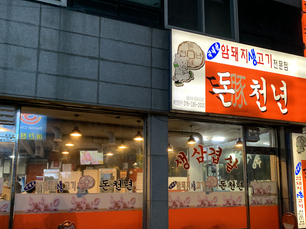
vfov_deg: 42.6
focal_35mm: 33
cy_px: 143
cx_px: 163
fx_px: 292
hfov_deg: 55.3
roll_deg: -1.1
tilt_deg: +8.4
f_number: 1.8
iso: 400
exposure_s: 1/60
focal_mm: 4.25
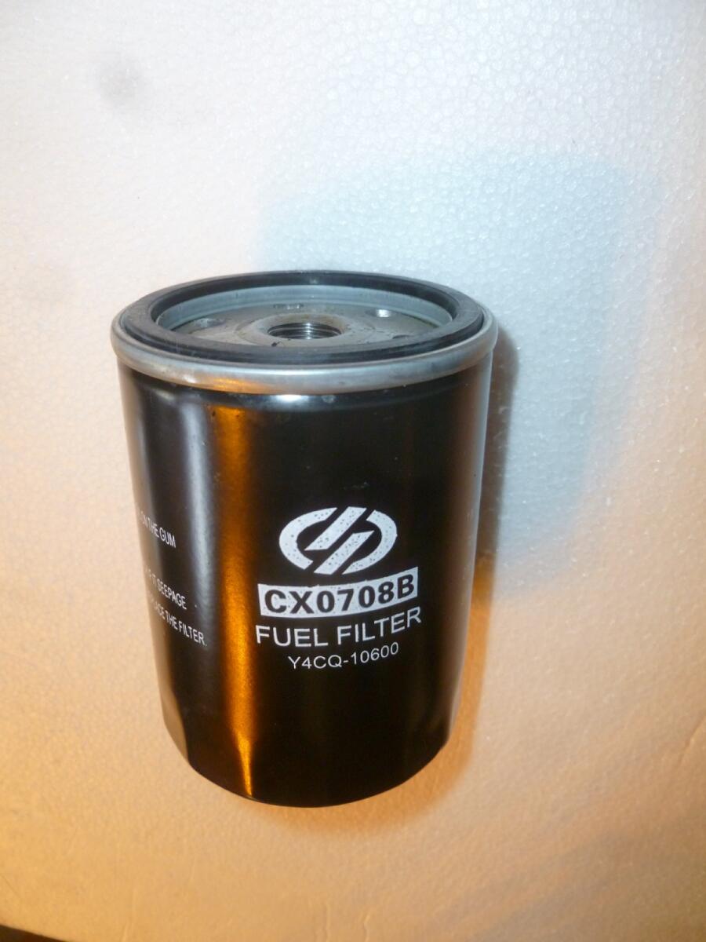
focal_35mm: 28
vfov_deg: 63.4
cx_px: 353
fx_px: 761
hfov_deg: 49.7
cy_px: 471
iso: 250
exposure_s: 1/30
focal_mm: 5
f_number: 3.3
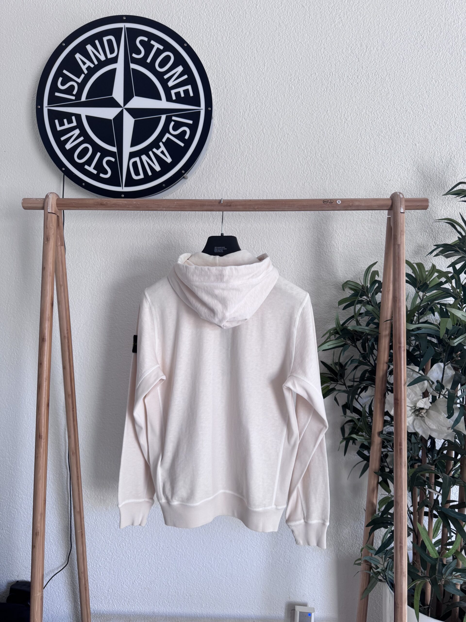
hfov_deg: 56.8
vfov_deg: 71.6
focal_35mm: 24
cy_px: 311
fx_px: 431
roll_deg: -0.3
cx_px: 233
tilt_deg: -3.1
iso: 125
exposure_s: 1/121
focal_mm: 6.76
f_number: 1.78
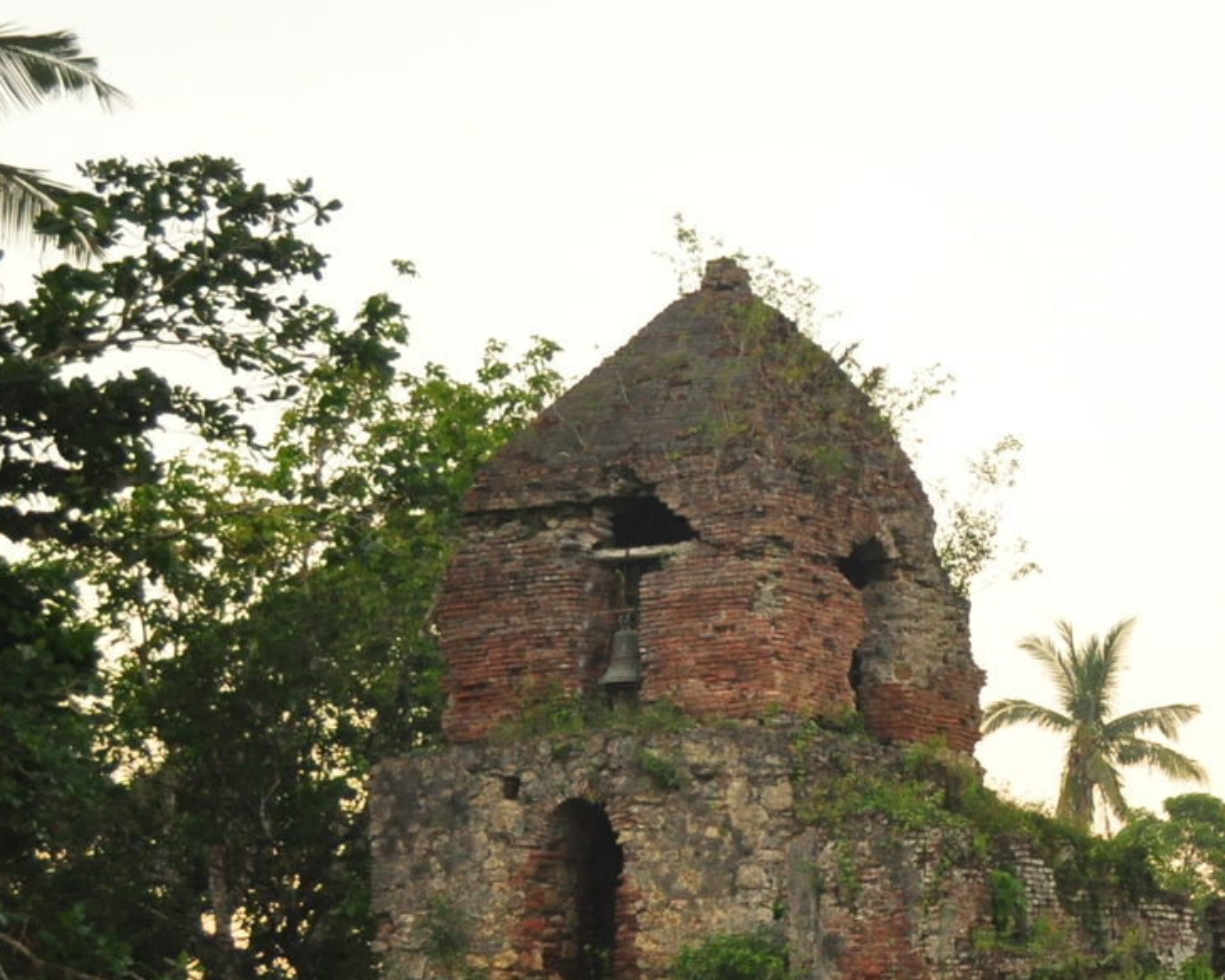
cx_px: 1428
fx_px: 4024
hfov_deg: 16.6
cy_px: 644
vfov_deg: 13.9
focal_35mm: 111
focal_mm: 30
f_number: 4.5
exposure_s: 1/60
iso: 1250
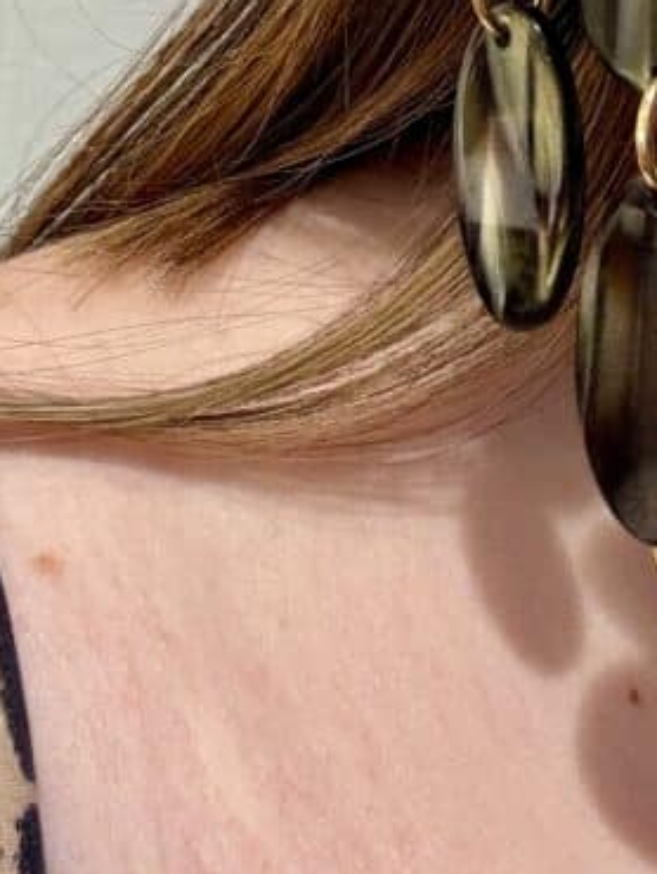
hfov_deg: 17.8
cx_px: 260
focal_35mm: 83
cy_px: -312
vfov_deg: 21.0
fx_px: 2098
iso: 80
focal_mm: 2.69
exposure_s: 1/100
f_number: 1.9
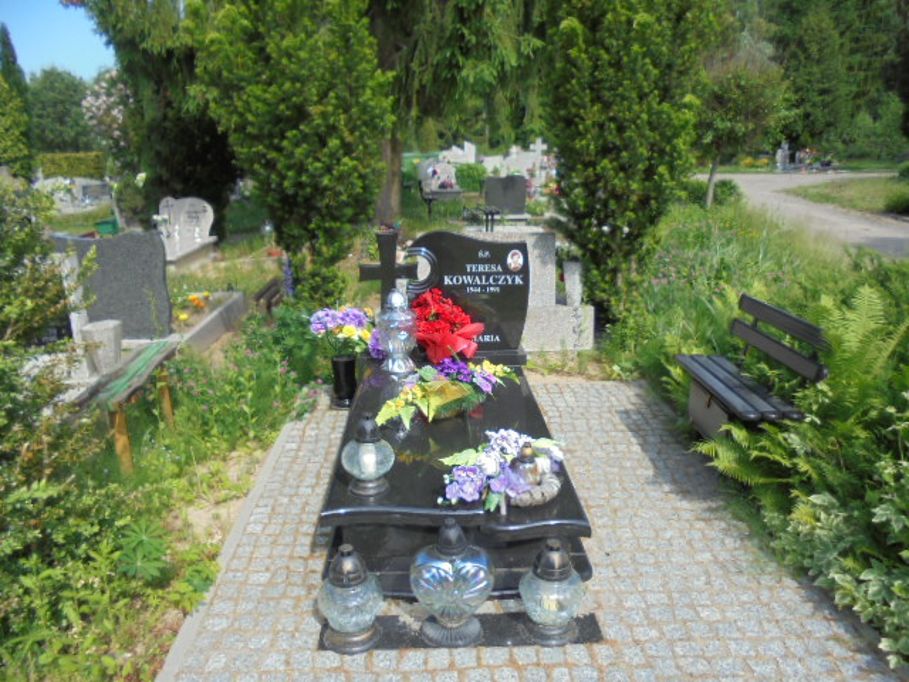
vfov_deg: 53.1
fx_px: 683
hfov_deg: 67.3
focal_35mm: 26
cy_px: 341
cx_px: 454
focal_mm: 4.6
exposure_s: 1/640
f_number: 3.5
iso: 100
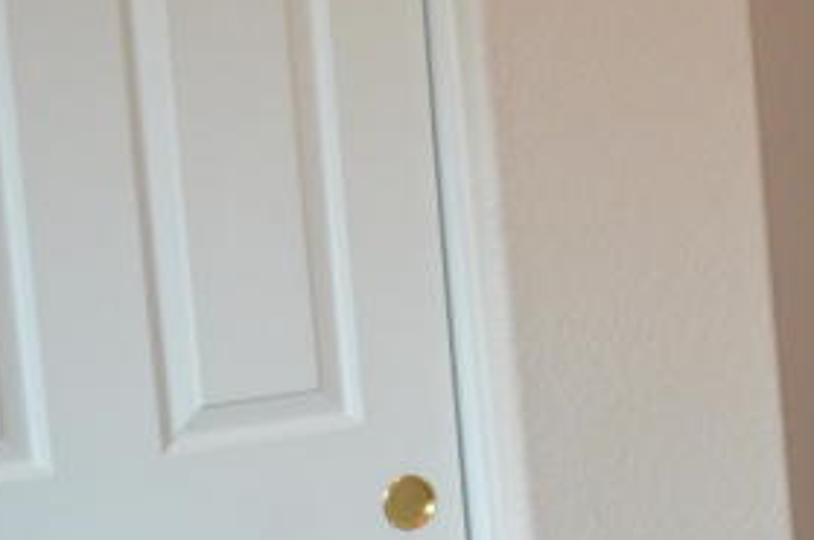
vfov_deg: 12.2
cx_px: 1460
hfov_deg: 15.7
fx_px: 2528
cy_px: 295
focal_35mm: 112
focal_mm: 18
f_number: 4
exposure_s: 1/60
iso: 1100
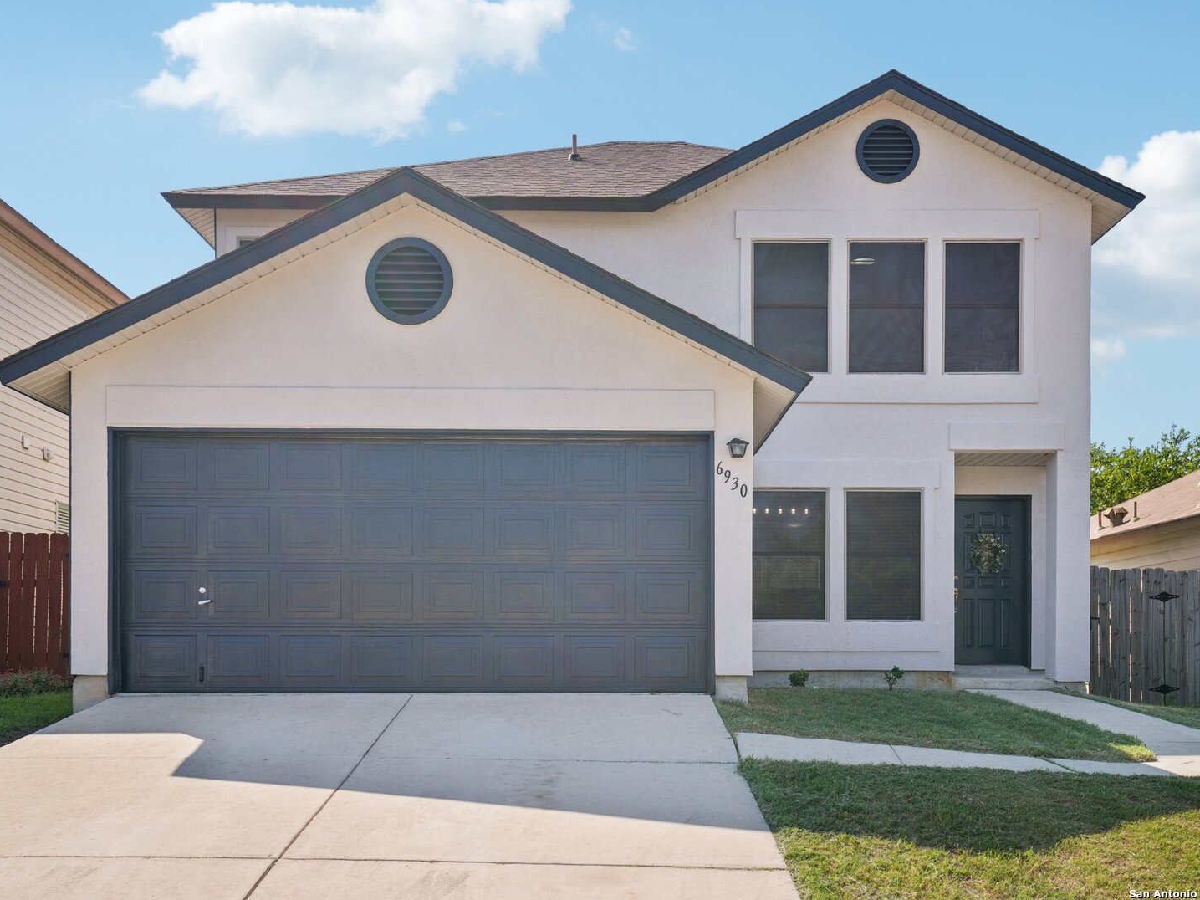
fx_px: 1317
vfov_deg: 37.7
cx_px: 633
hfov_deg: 49.0
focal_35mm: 38
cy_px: 449
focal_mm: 35
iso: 200
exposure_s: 1/250
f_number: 8
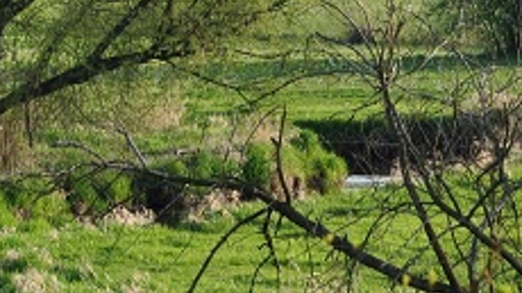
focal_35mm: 465
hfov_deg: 4.6
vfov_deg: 2.6
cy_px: 142
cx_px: 431
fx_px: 6429
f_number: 9
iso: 200
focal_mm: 85
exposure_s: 1/160
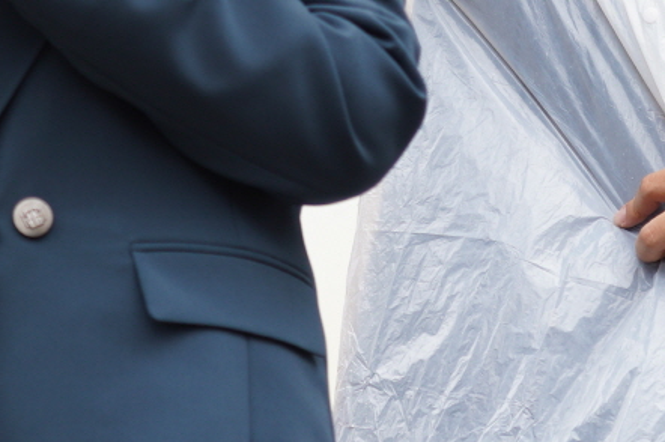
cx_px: 379
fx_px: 6848
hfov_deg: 5.6
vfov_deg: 3.7
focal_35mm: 371
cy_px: -96
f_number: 4
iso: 160
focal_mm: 91
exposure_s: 1/125
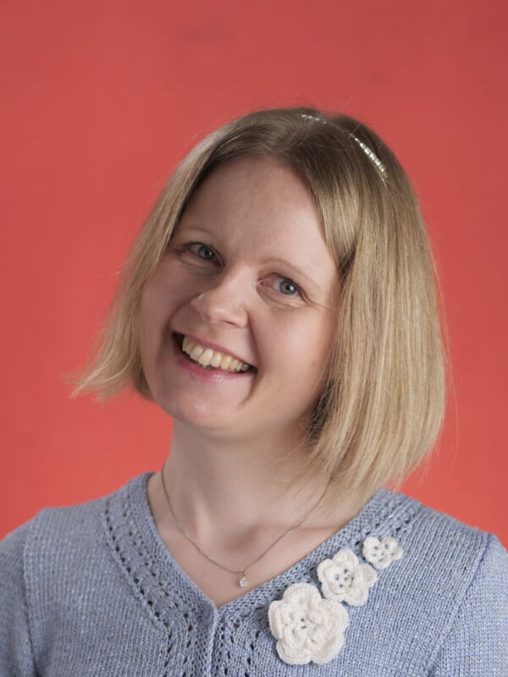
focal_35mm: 90
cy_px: 338
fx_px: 1761
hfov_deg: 16.4
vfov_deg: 21.8
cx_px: 254
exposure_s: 1/200
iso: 200
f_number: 1.8
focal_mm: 45
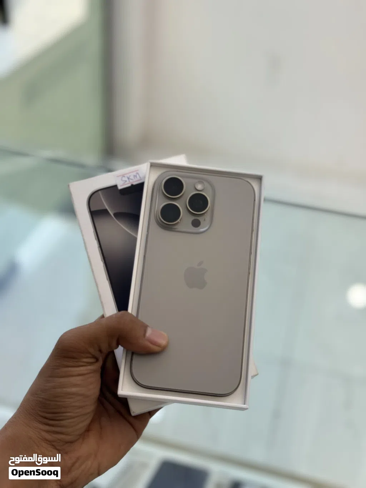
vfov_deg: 39.7
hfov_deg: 30.3
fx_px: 677
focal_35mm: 48
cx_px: 183
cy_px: 244
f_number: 1.78
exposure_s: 1/627
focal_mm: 6.76
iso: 64
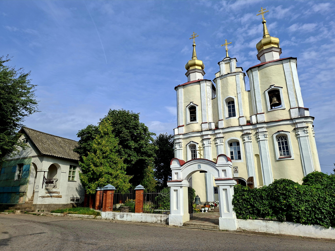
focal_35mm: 23
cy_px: 126
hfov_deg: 73.9
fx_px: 223
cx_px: 168
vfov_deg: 58.9
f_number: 1.8
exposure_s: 1/2500
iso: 40
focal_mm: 5.54
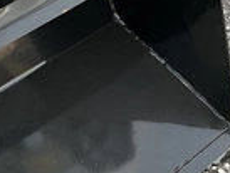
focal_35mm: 159
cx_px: -237
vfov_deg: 9.1
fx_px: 1057
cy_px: -76
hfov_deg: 11.2
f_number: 1.8
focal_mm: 3
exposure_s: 1/122
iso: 40
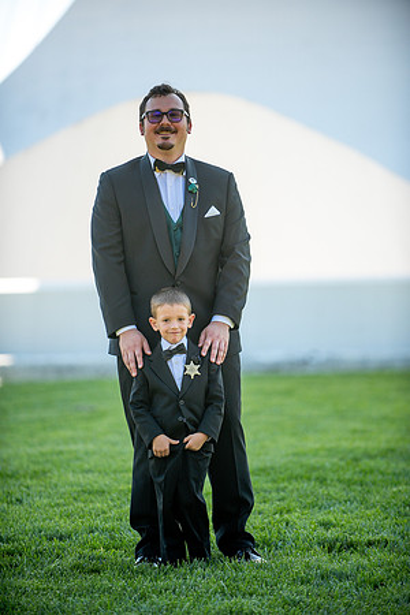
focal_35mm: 180
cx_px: 205
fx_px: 3075
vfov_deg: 11.4
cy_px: 308
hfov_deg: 7.6
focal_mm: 180
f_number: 2.8
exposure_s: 1/1600
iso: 400
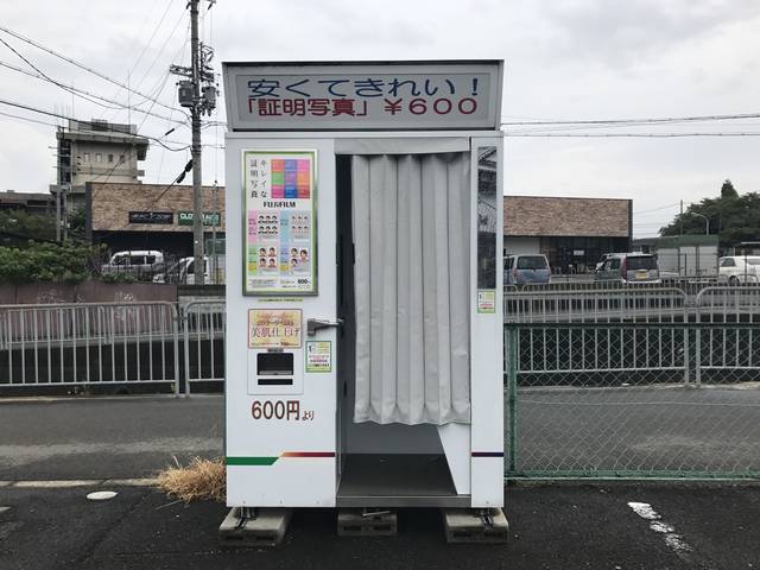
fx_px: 615
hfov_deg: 63.4
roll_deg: -0.5
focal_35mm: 28
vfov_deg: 49.7
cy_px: 285
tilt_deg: -0.5
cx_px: 380
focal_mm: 3.99
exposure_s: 1/1650
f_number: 1.8
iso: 20
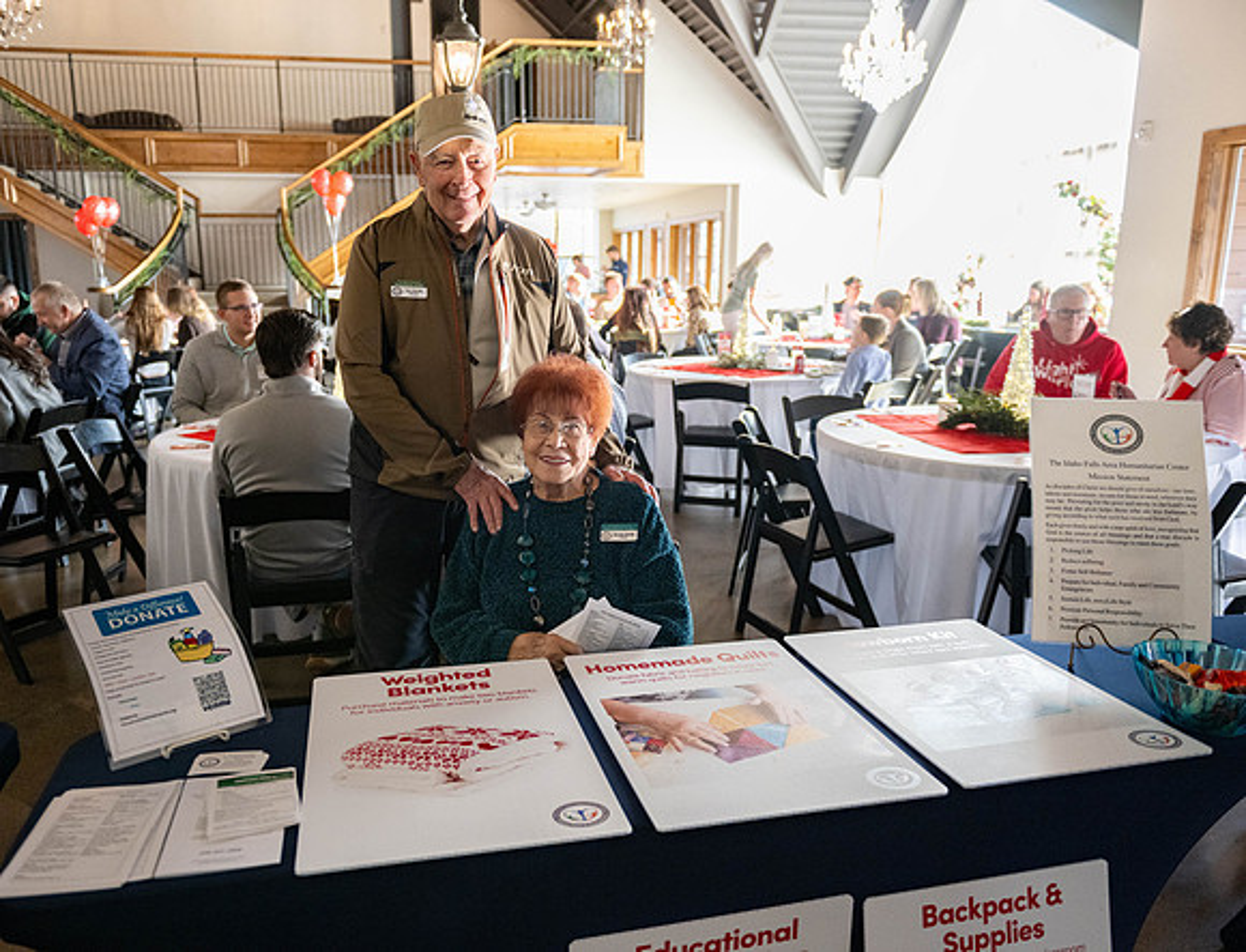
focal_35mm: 26
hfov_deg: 66.3
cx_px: 570
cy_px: 476
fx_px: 952
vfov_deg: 53.1
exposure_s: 1/500
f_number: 2.8
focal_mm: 24
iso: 2000
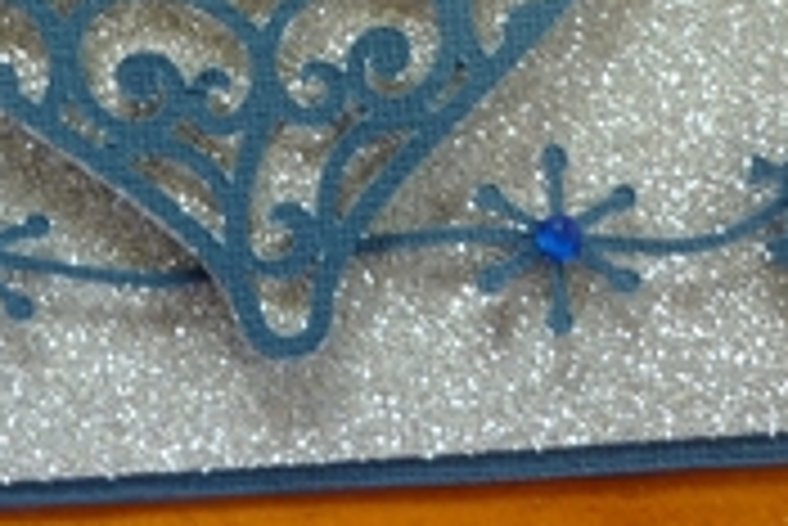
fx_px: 1928
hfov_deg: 22.8
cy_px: -223
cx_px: 162
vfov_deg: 14.7
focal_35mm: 88
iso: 160
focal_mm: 5.5
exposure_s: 1/30
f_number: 2.8
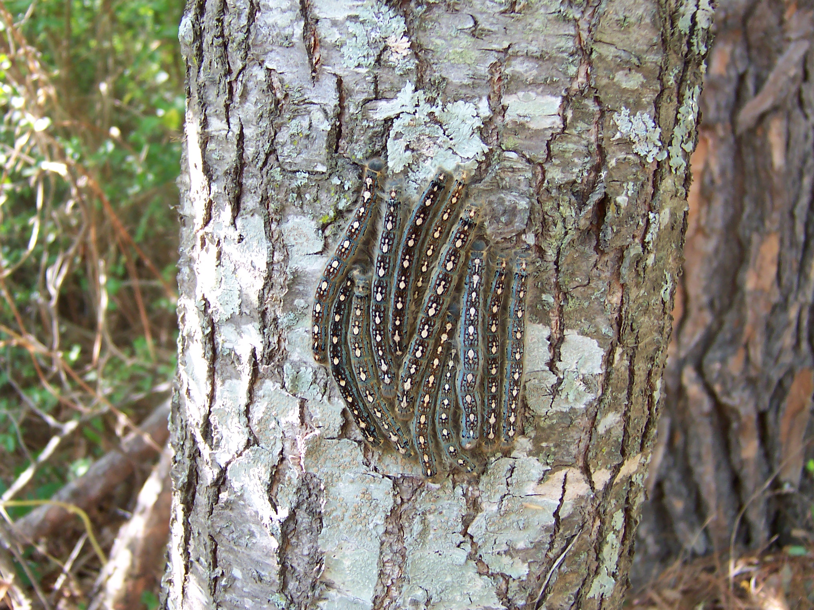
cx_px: 407
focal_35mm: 36
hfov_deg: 51.4
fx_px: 847
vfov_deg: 39.7
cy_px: 305
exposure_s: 1/45
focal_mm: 5.6
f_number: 2.8
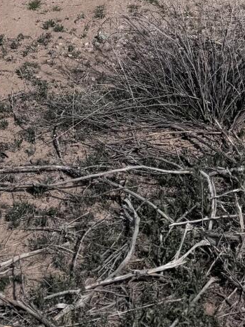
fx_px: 971
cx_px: 169
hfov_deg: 14.3
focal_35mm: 103
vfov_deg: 15.8
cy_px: -292
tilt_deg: -2.2
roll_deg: +1.1
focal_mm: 6.76
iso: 80
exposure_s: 1/10417
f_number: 1.78
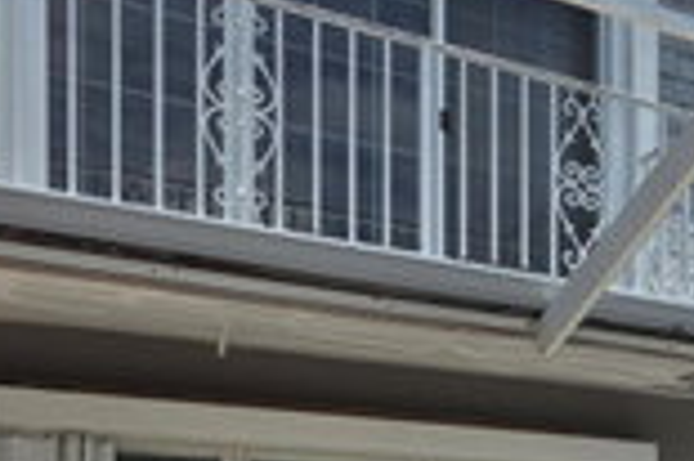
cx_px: 893
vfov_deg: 19.2
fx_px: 1271
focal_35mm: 66
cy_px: 577
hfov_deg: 26.2
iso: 80
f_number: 1.7
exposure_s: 1/3608
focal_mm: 6.25
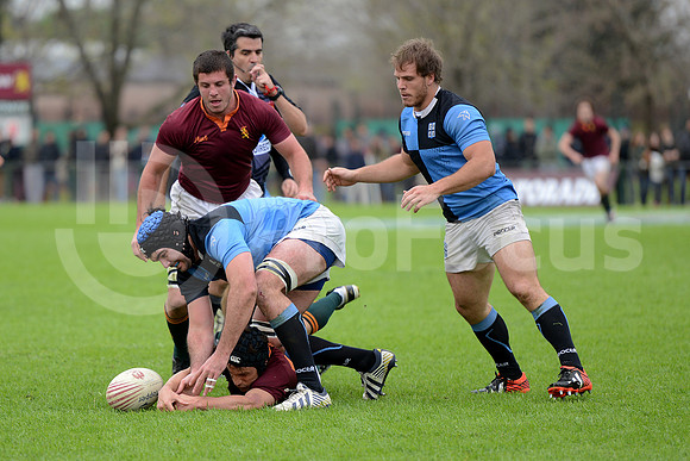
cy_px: 230
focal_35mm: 195
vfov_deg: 7.0
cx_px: 345
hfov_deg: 10.5
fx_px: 3738
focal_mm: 195
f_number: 2.8
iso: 400
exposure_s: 1/500
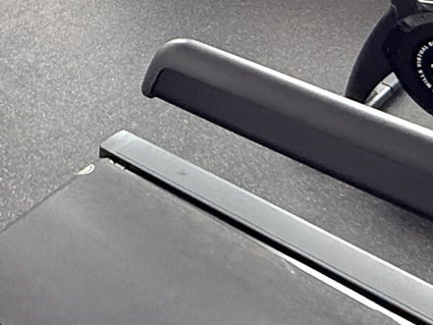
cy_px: -188
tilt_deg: -13.1
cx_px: 173
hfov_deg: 29.7
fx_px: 813
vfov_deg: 19.2
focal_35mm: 65
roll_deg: -1.4
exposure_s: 1/60
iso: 800
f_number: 2.2
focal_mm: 2.22
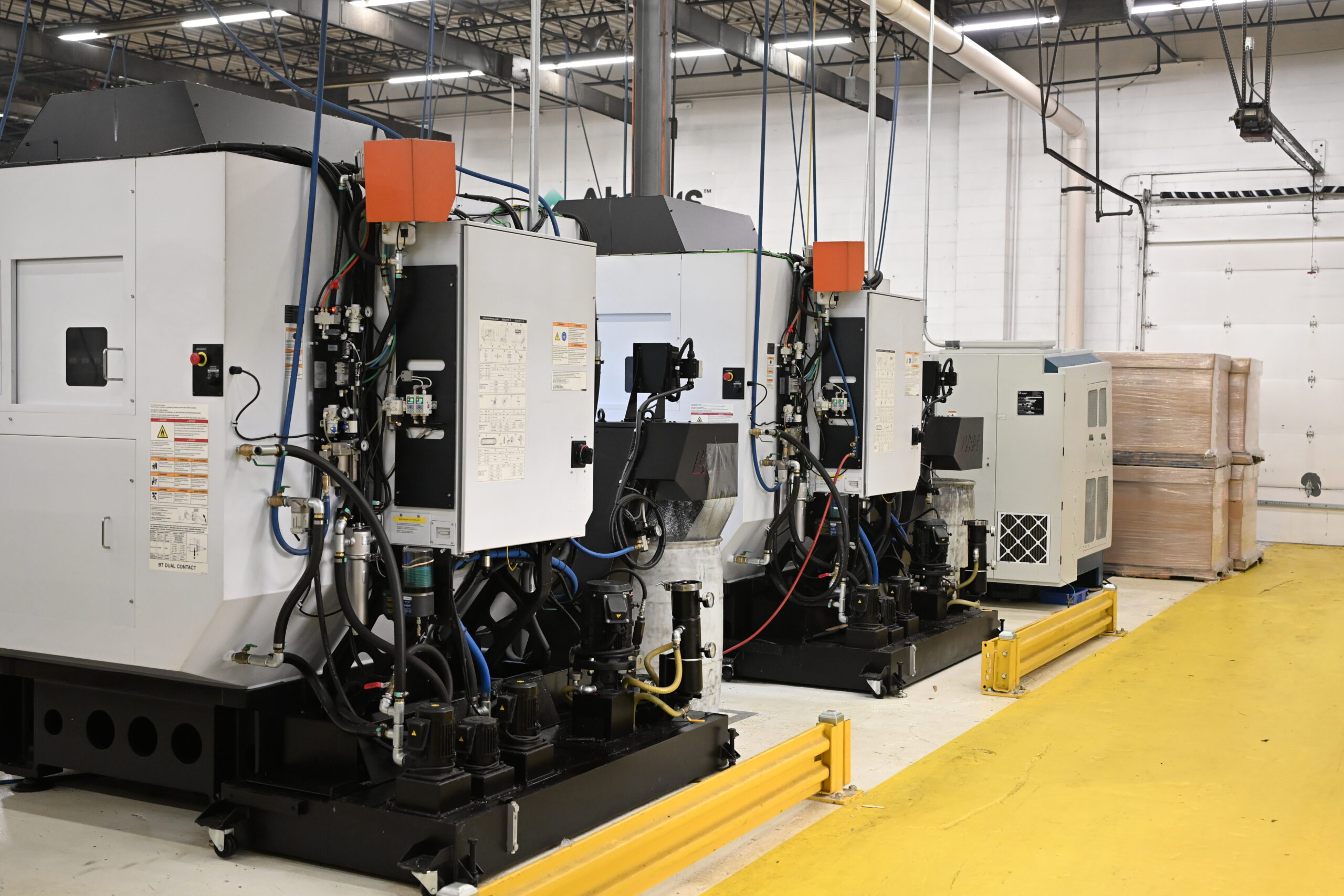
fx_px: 1493
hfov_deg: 48.5
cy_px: 448
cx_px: 672
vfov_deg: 33.4
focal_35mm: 40
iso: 3200
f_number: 4
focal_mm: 40
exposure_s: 1/125
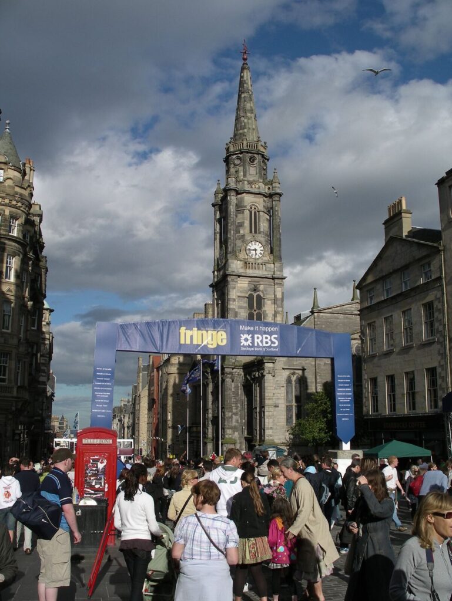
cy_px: 300
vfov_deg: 50.1
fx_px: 644
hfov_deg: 38.7
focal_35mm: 37
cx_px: 226
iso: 80
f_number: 6.5
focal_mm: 7.8
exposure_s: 1/500
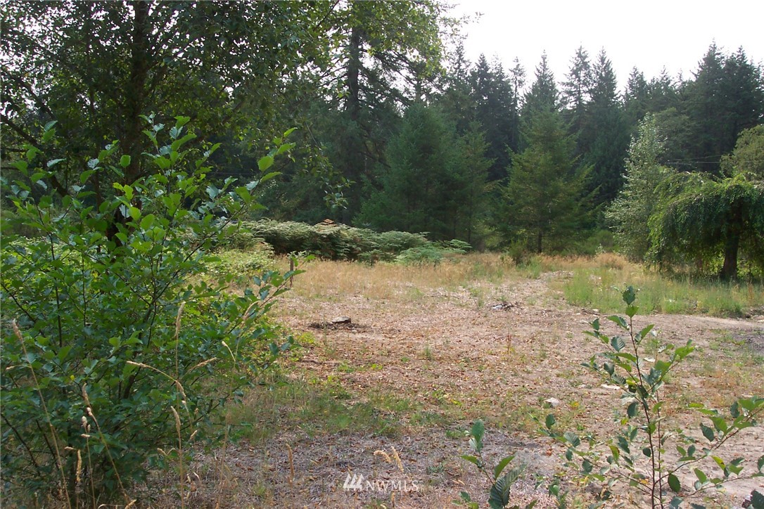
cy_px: 254
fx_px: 806
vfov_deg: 35.1
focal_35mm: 38
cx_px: 382
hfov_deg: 50.7
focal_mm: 8
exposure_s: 1/350
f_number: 4.8
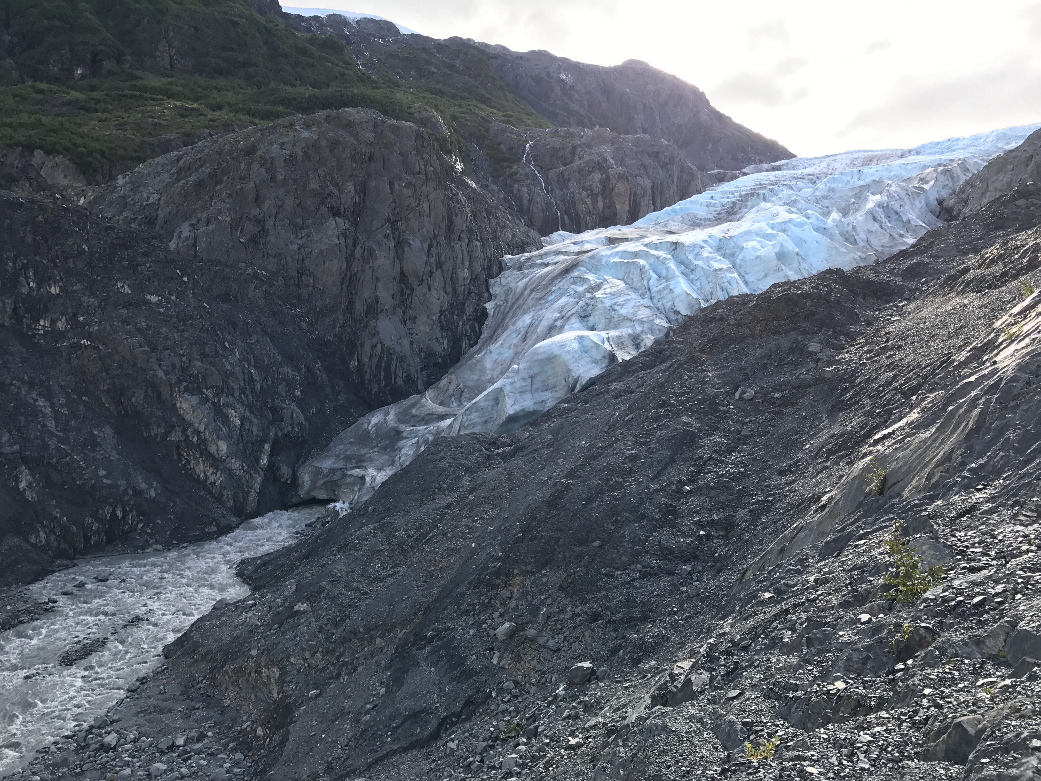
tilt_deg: +0.8
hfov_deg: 63.4
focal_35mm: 28
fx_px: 842
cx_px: 520
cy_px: 390
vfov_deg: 49.7
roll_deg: -0.2
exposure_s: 1/567
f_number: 1.8
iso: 20
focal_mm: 3.99
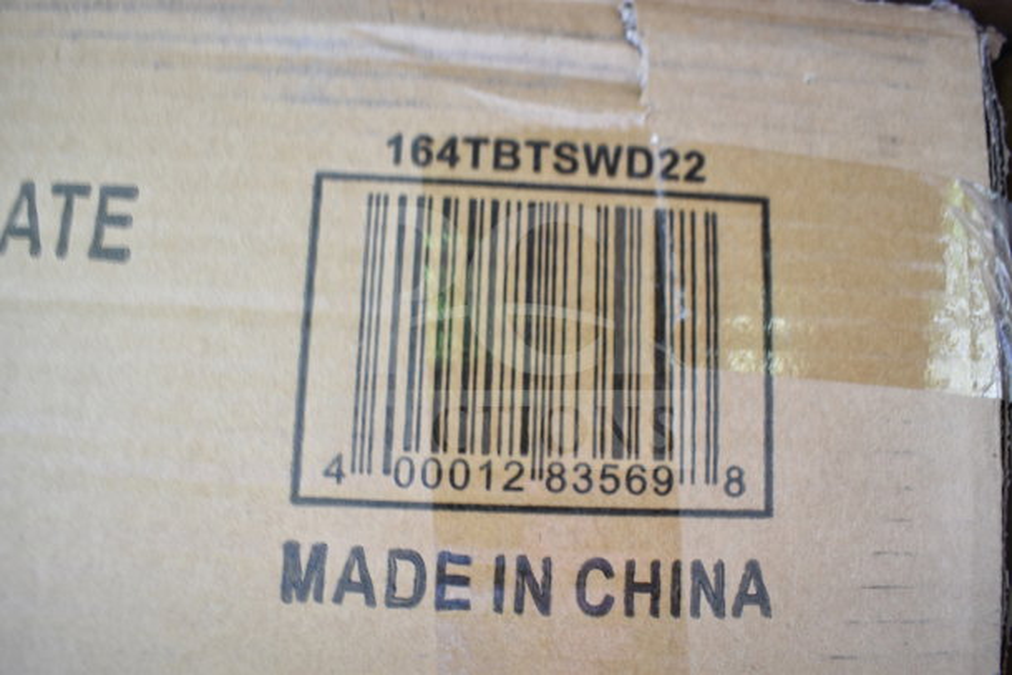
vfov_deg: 48.0
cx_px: 506
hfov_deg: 67.4
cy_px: 338
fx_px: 759
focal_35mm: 27
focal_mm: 18
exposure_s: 1/40
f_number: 3.5
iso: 200
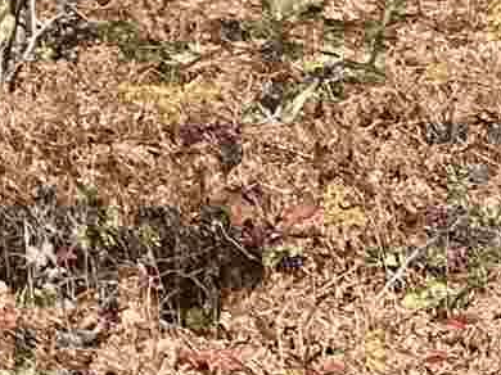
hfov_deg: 9.3
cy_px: -82
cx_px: -293
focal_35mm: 205
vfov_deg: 7.2
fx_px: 2965
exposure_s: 1/1751
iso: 50
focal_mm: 5.7
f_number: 1.5
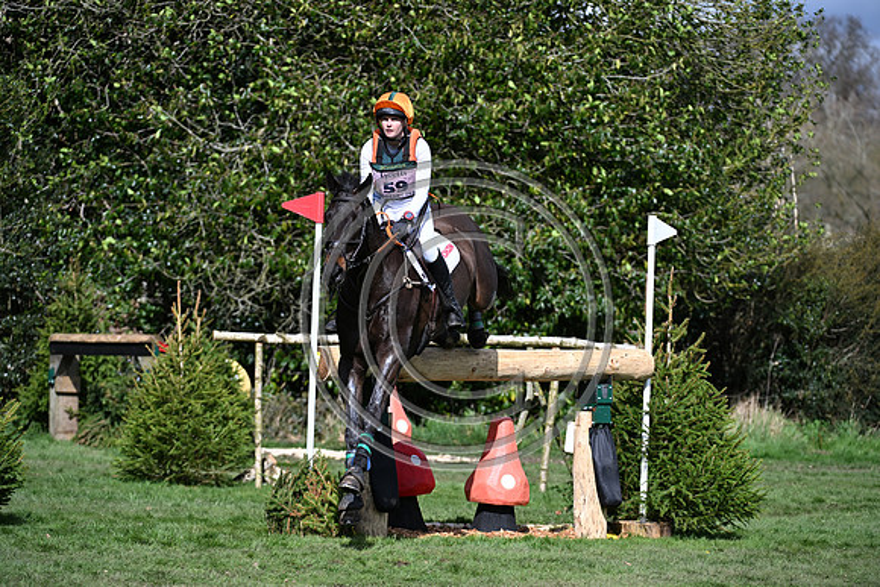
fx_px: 5379
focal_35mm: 220
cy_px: 294
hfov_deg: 9.4
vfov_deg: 6.2
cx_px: 440
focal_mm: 220
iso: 220
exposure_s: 1/1250
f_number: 5
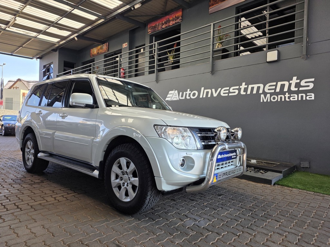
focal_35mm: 23
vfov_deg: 58.9
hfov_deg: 73.9
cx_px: 165
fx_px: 219
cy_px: 124
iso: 50
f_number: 1.7
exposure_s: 1/359
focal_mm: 6.25
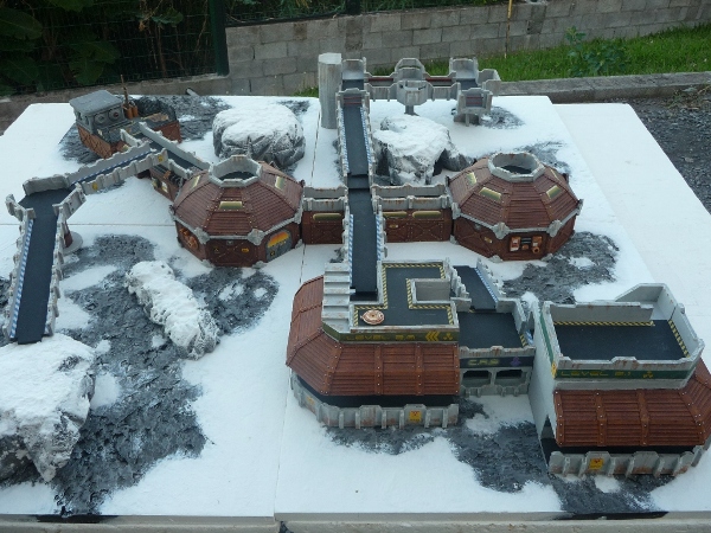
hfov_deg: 58.4
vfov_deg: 45.4
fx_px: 637
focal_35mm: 31
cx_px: 356
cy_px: 266
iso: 100
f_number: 3.3
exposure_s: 1/60
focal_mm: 4.7
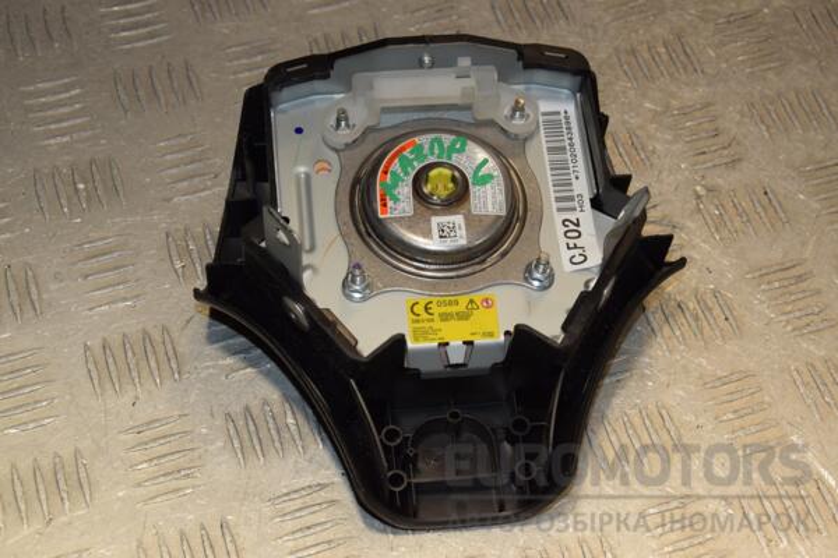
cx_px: 419
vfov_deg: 20.2
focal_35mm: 68
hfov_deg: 29.9
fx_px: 1571
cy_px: 279
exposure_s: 1/200
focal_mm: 45
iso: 800
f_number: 8
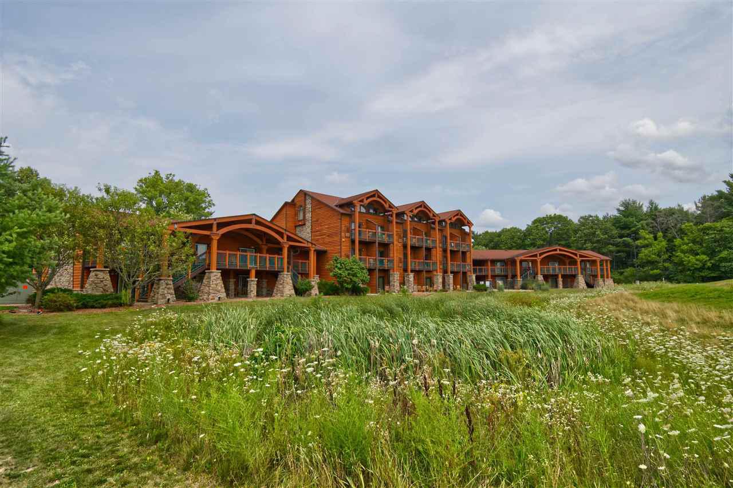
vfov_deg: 67.3
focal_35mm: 18
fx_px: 366
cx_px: 366
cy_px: 244
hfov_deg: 90.0
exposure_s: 1/1600
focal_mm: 12
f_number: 8
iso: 320
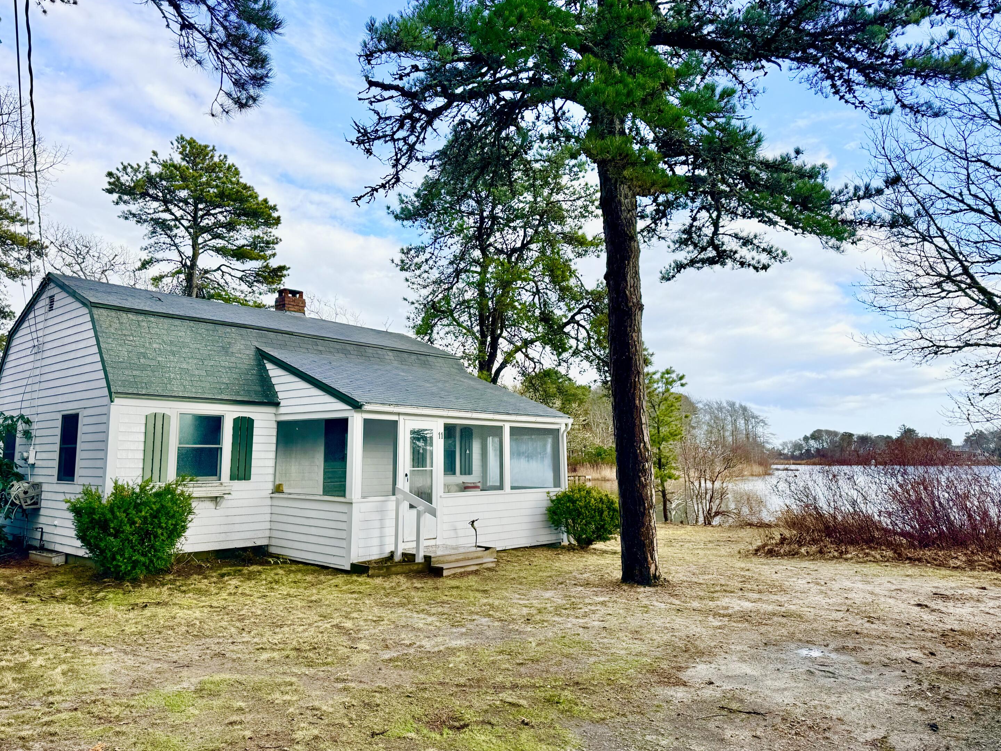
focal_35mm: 25
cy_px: 365
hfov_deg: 69.4
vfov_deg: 54.9
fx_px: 723
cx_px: 488
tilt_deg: +7.2
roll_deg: +0.1
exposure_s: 1/1770
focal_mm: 6.76
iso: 80
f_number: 1.78
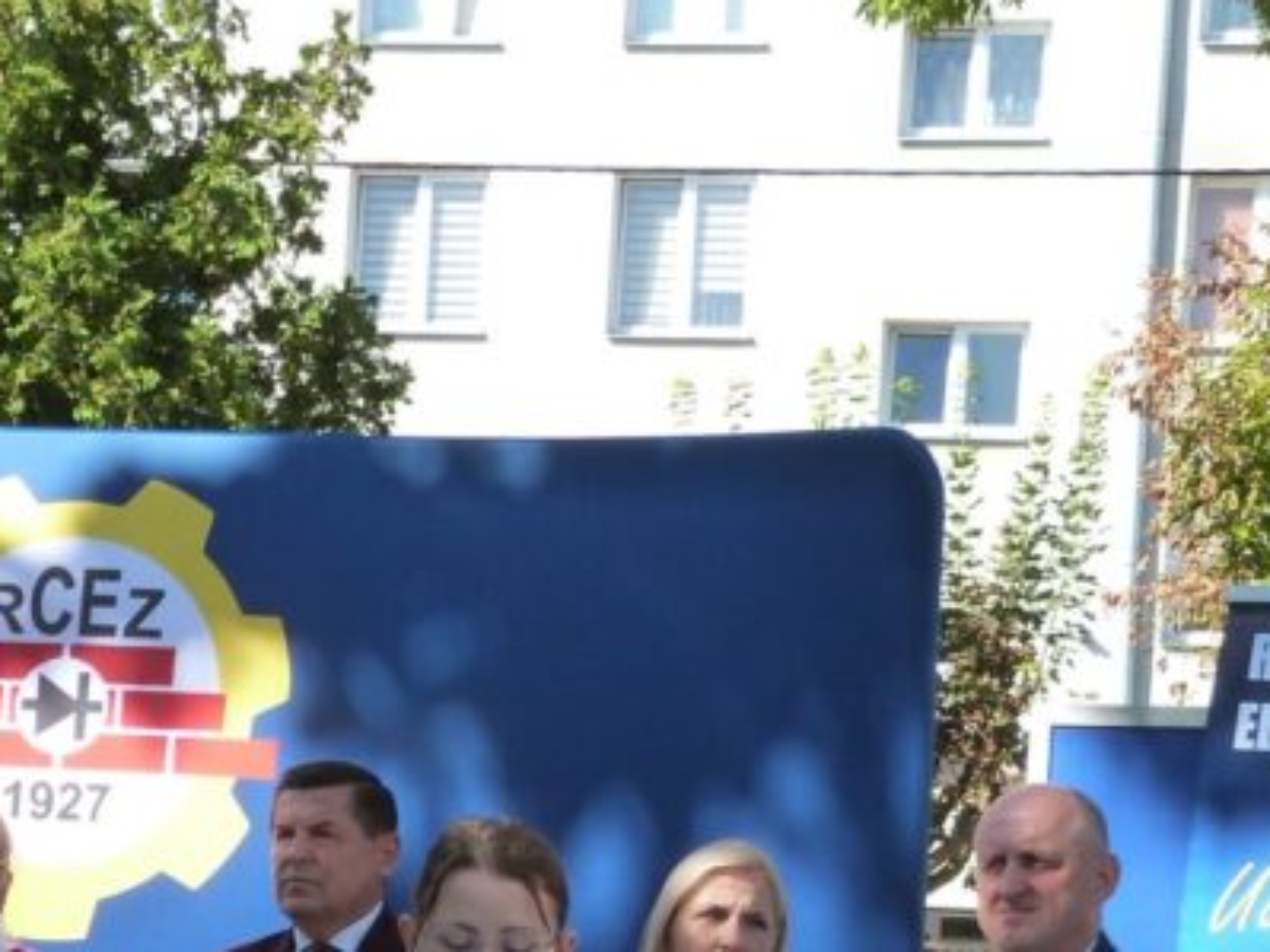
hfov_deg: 12.3
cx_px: 92
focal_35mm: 159
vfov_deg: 9.2
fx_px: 5832
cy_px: 1156
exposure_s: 1/250
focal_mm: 11
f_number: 4.5
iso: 160
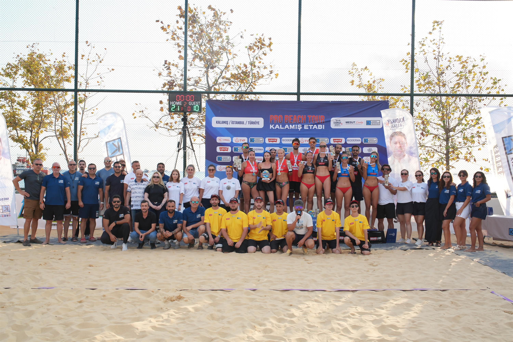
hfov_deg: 55.8
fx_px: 484
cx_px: 256
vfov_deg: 38.9
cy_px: 171
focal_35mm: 34
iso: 400
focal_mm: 34
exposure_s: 1/500
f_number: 5.6
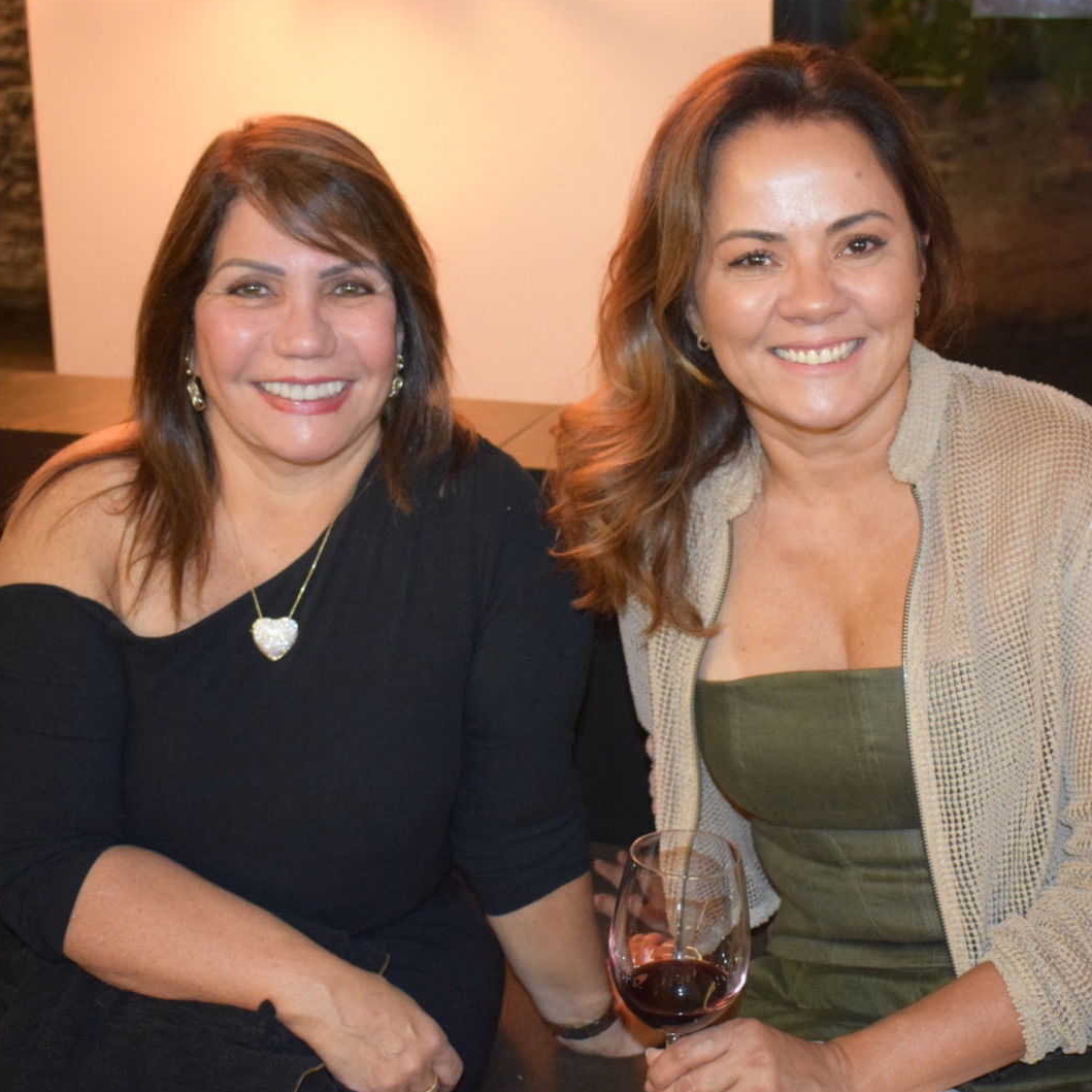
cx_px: 608
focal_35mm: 53
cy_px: 542
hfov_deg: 32.4
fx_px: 1879
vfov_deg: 32.4
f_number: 4
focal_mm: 27
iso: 3200
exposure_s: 1/60
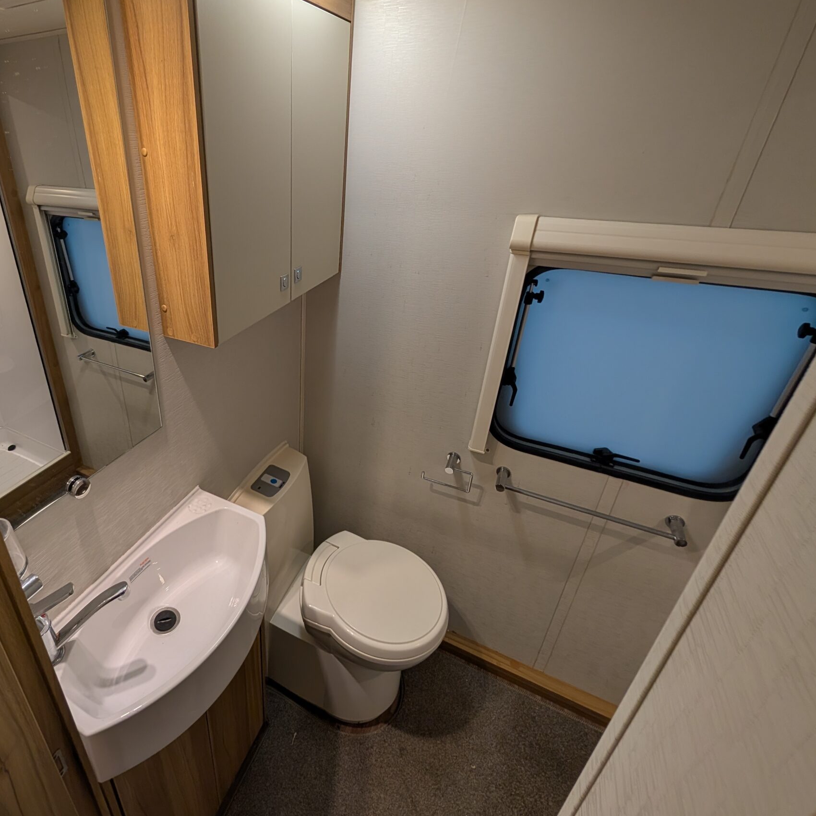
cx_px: 276
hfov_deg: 84.6
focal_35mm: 16
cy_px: 366
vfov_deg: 87.1
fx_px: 427
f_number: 1.7
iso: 59
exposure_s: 1/33.3
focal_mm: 2.02
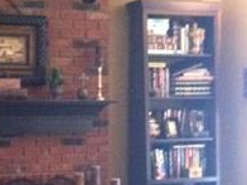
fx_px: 813
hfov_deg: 17.2
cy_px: 218
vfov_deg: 12.7
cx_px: 84
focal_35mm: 114
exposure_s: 1/15
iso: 800
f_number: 2.8
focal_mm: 3.85
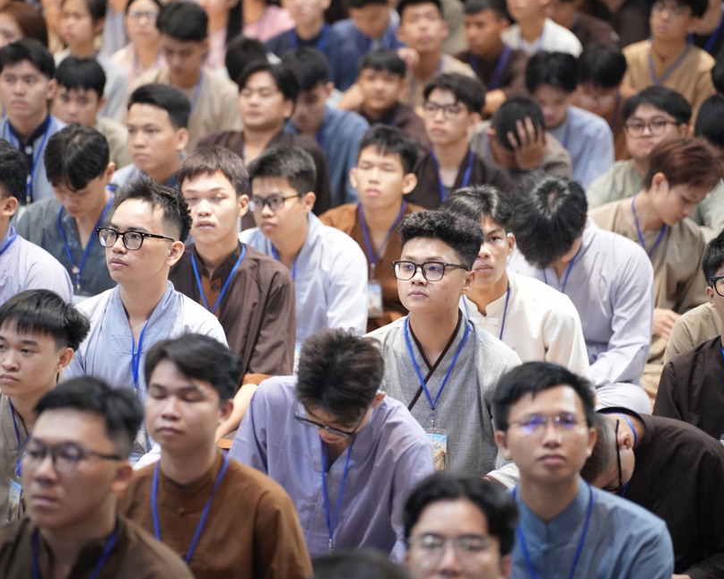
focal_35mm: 170
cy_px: 289
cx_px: 336
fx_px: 3644
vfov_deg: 9.1
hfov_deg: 11.3
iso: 3200
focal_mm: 150
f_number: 2.8
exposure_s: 1/125
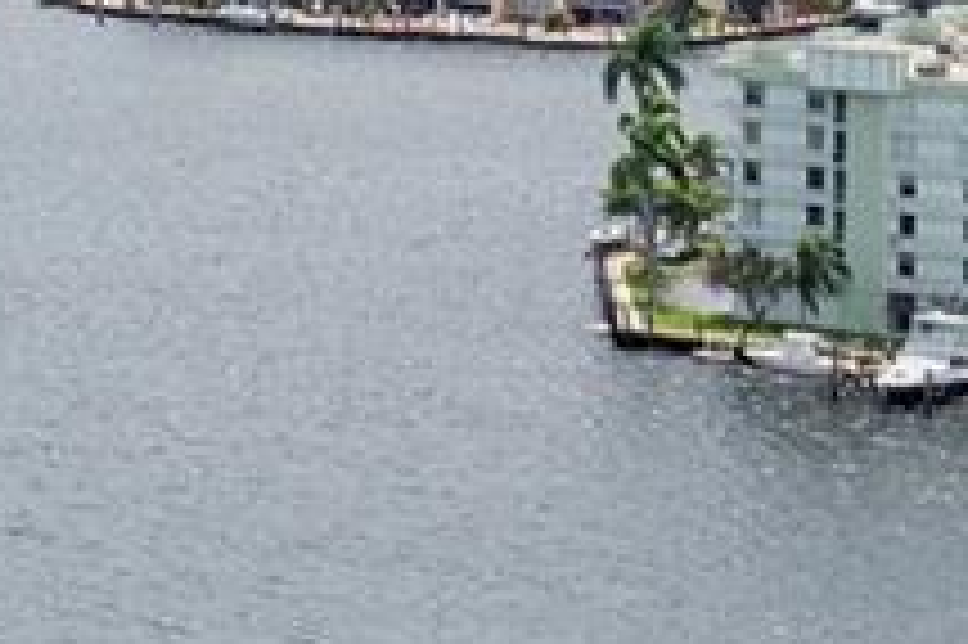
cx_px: -1148
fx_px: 7012
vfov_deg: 5.1
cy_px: -734
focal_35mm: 261
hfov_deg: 7.5
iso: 100
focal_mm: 35
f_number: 10
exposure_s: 1/80
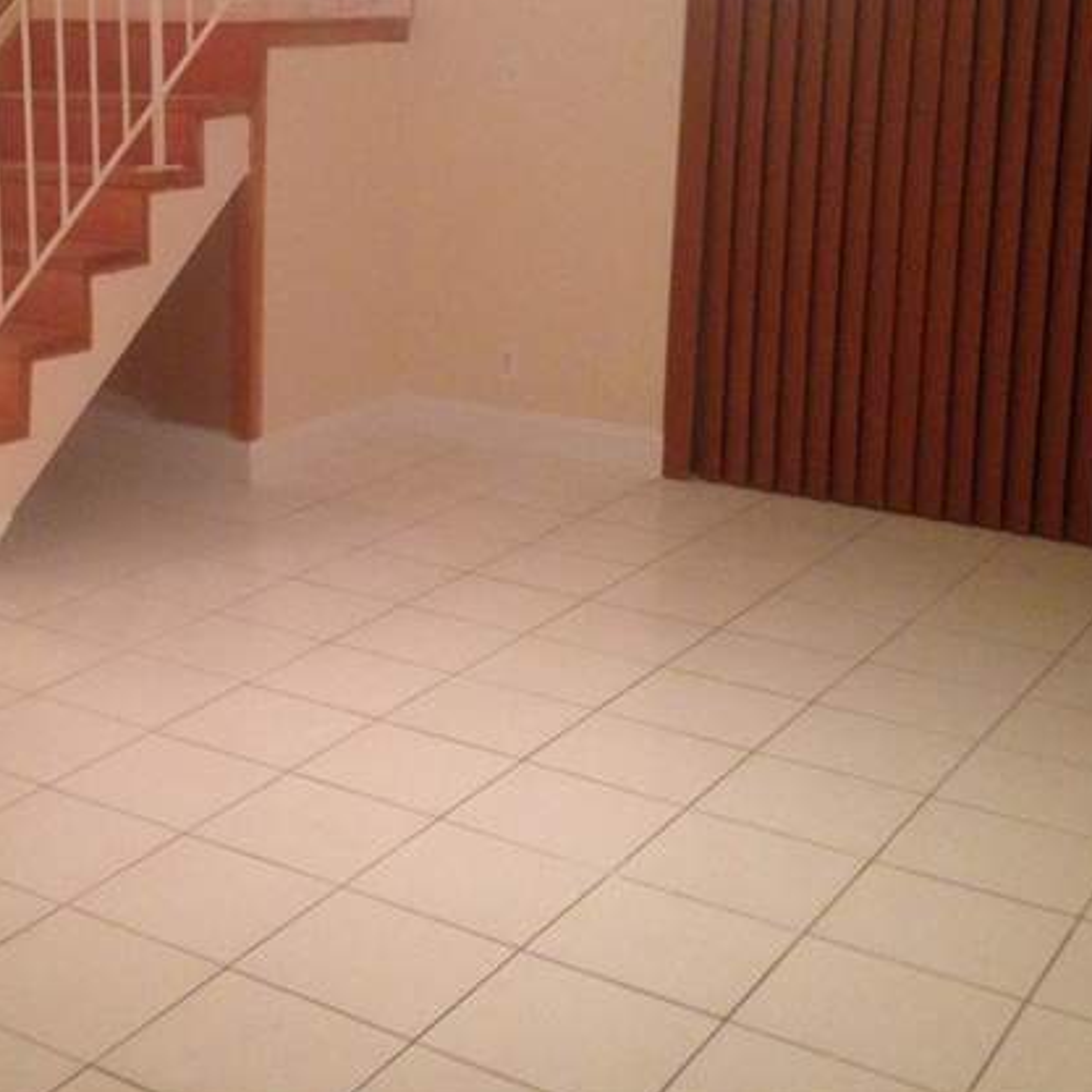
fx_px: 1999
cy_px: 322
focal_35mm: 56
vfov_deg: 30.2
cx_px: 183
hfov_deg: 29.7
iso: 320
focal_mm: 4.12
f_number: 2.4
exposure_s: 1/20
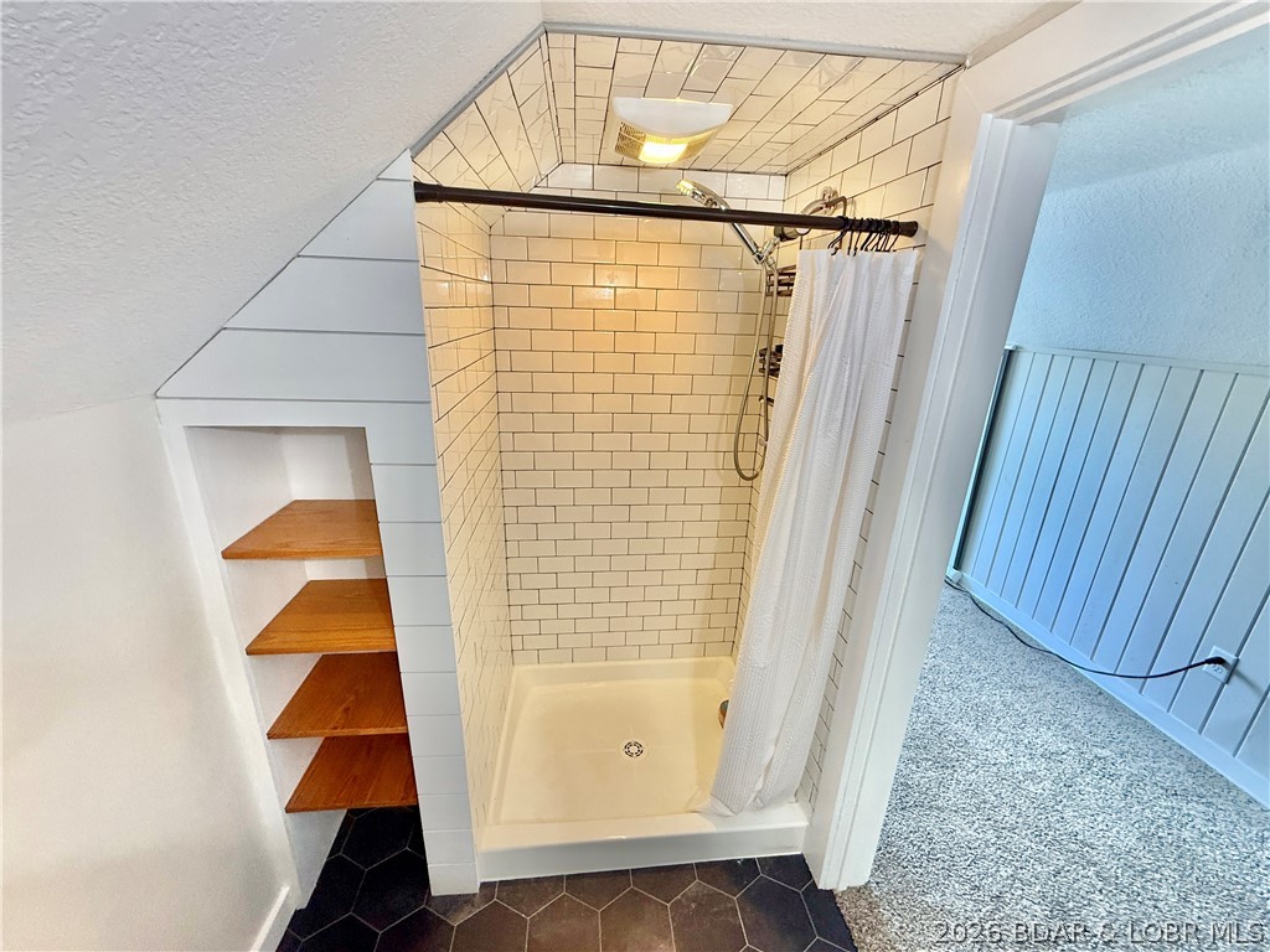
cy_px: 476
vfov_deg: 85.7
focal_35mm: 14
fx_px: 514
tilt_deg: -17.9
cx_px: 635
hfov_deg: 102.1
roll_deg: -1.0
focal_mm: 2.22
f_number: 2.2
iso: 200
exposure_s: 1/60
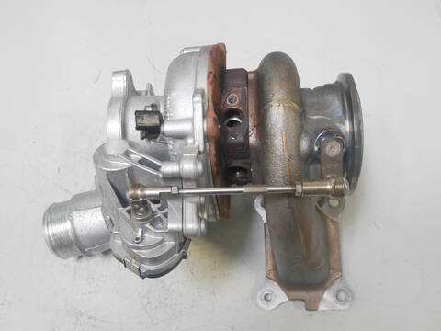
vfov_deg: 44.2
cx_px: 220
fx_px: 408
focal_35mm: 32
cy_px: 166
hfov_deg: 56.8
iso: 2000
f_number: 4
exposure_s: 1/60
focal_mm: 16
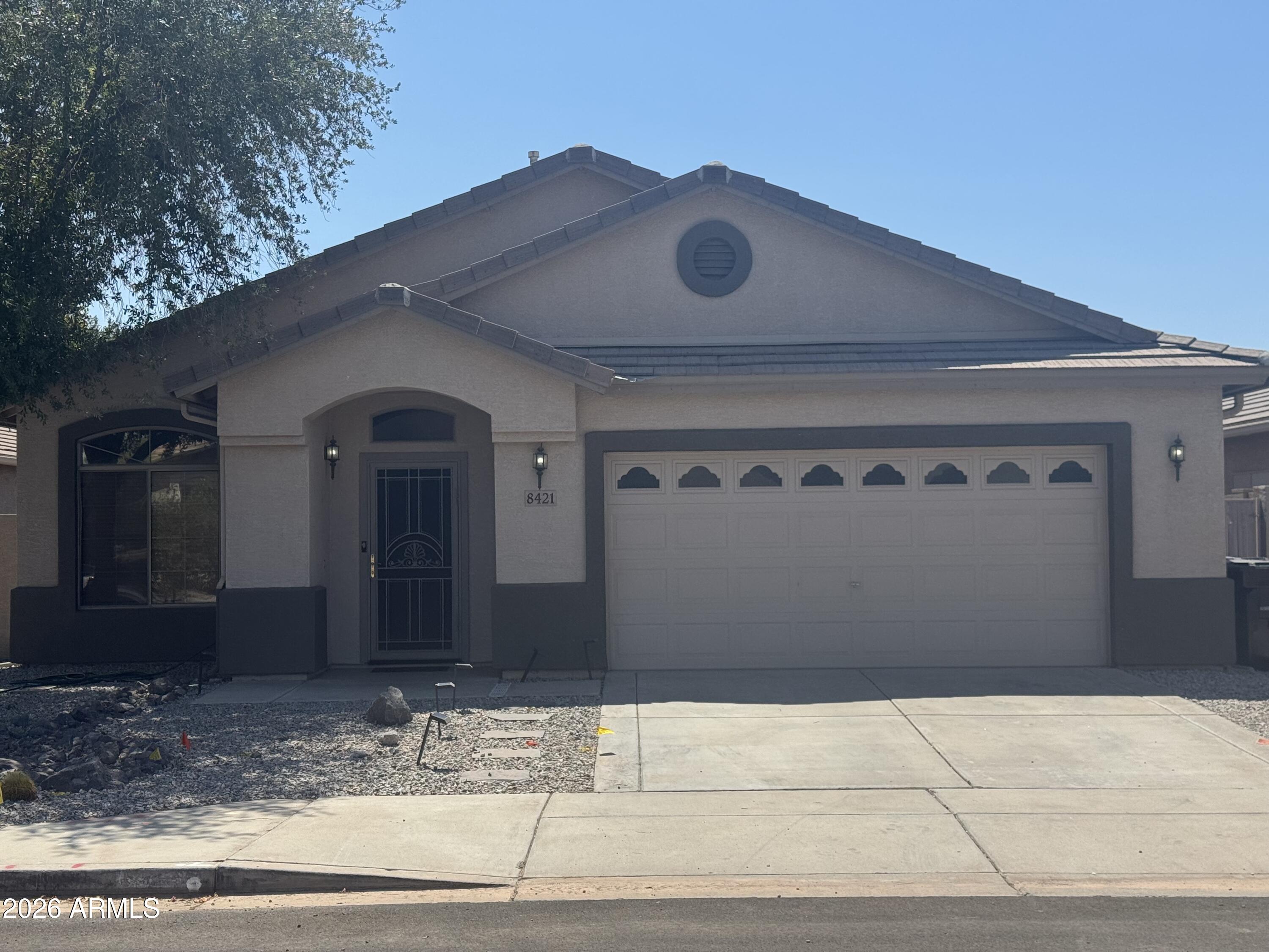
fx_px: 1760
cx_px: 634
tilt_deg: +1.4
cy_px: 476
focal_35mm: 48
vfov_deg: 30.3
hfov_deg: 39.7
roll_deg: +0.6
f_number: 1.78
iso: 64
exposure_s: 1/4975
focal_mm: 6.76
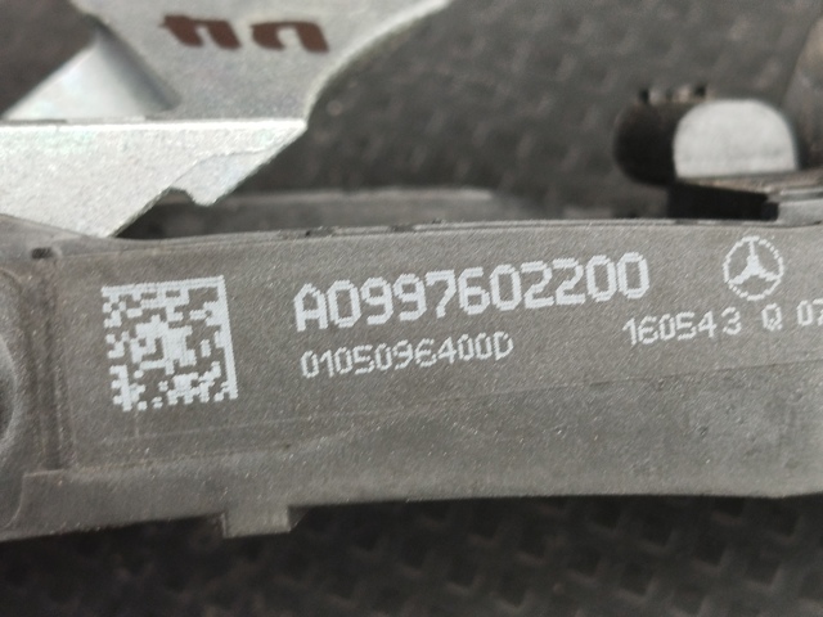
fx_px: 1712
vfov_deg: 20.4
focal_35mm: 72
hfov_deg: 27.0
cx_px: 412
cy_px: 308
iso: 125
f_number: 1.7
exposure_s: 1/33
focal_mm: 5.31
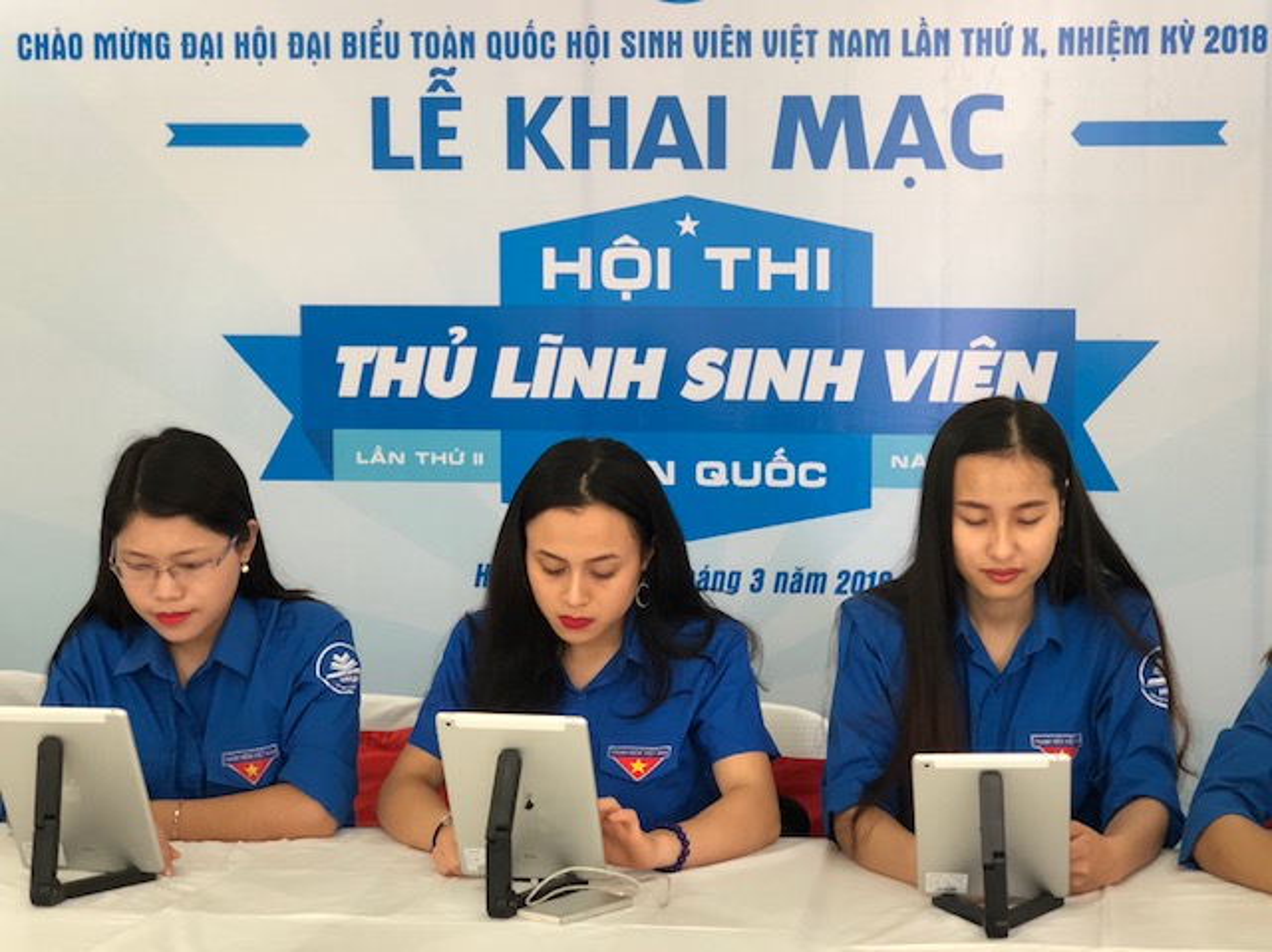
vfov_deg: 28.0
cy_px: 476
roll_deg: -0.7
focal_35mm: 52
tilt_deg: -3.0
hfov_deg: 36.8
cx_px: 636
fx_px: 1909
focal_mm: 6
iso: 100
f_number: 2.4
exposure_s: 1/50
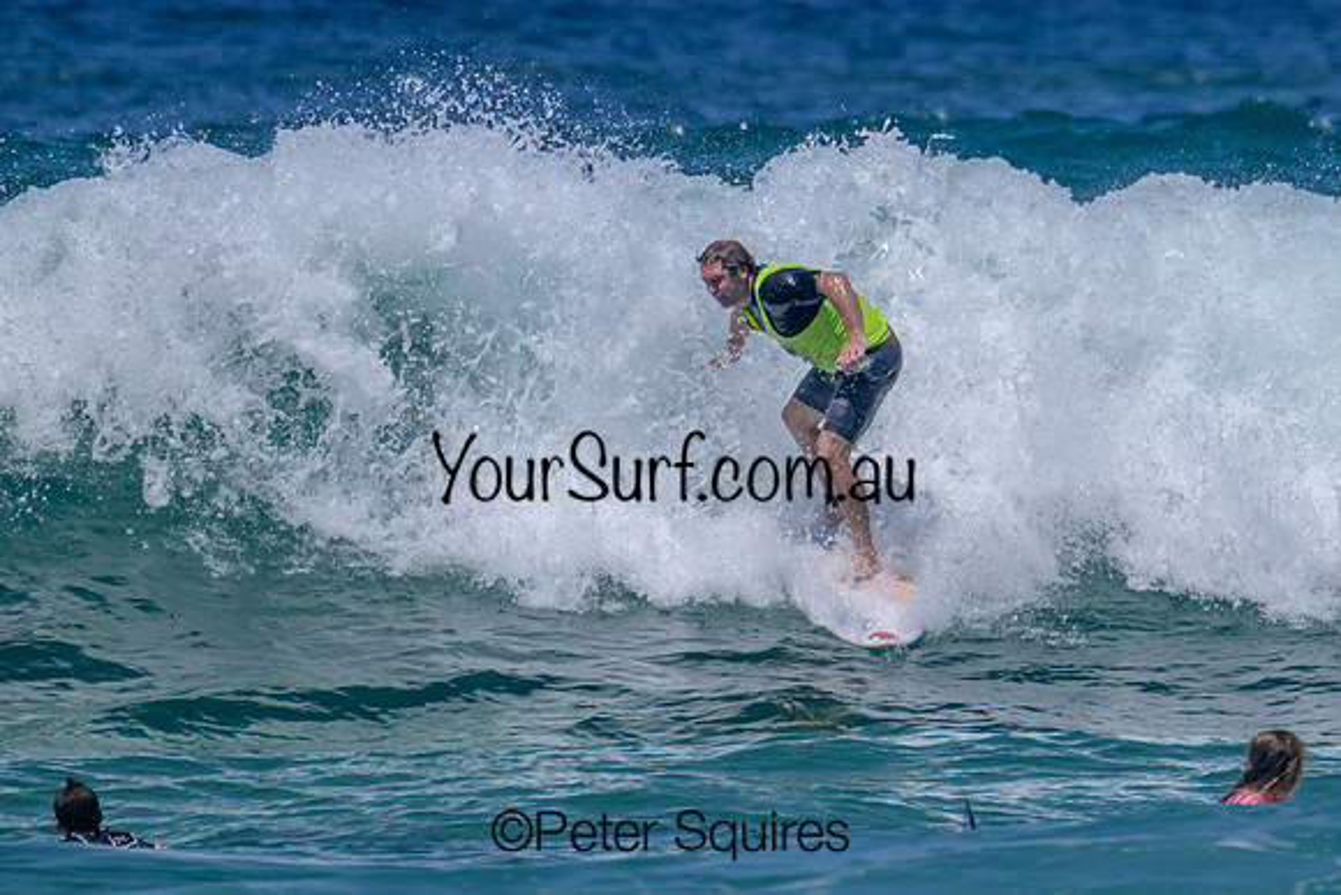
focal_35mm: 1081
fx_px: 40259
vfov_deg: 1.3
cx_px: 900
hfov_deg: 1.9
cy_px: 307
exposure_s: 1/2000
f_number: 11
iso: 450
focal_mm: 800
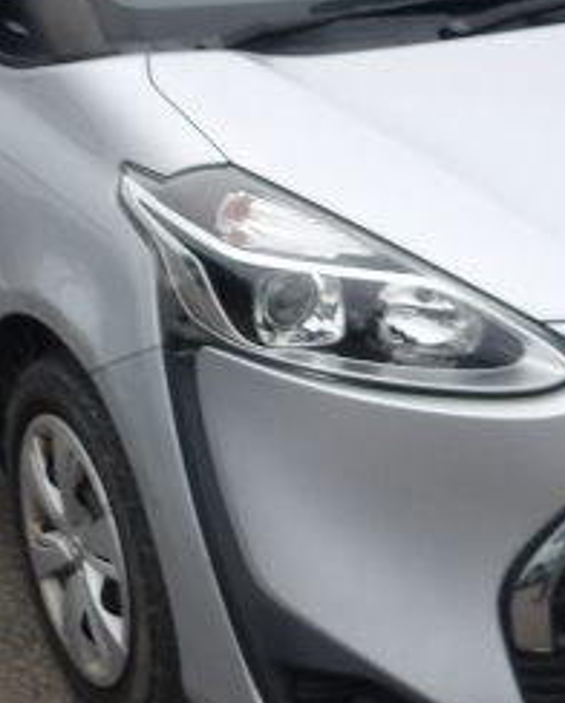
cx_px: 366
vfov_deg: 27.2
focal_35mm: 69
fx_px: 1439
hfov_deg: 22.1
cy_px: 210
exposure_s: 1/89
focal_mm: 4.9
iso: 100
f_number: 10.4
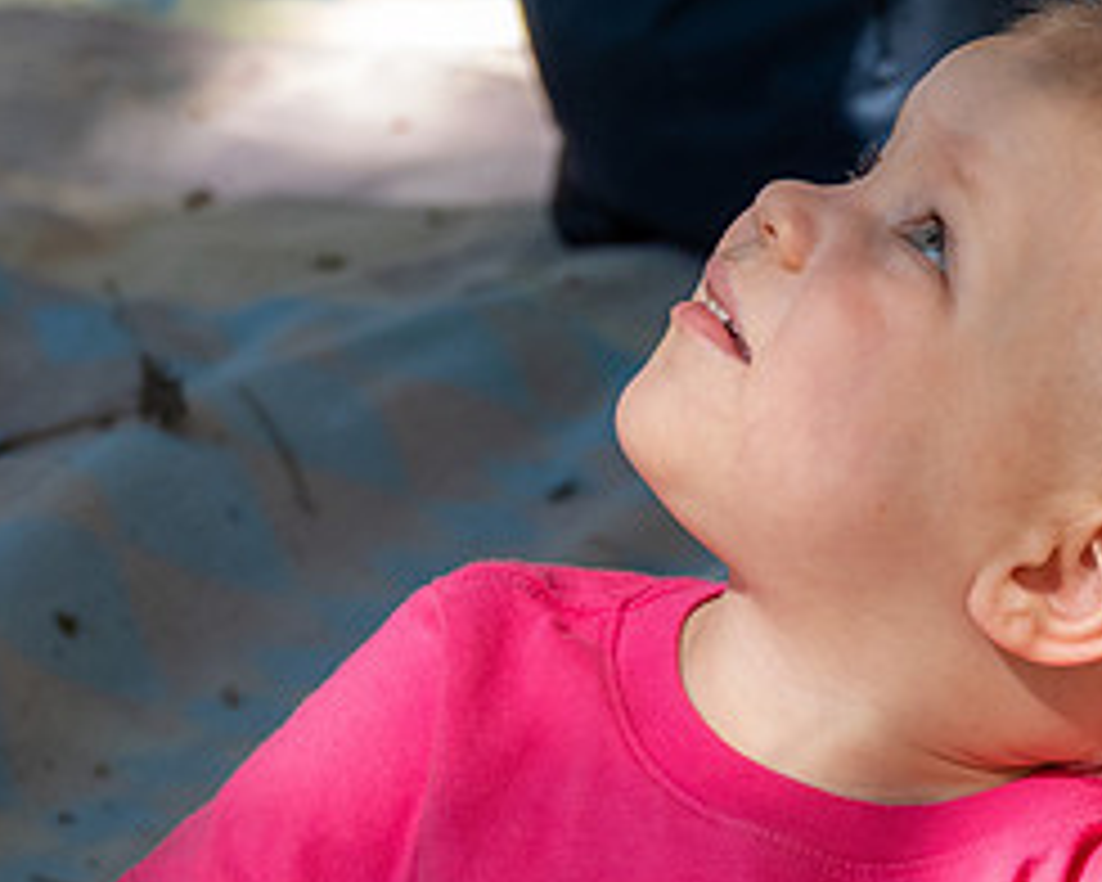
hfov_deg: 5.5
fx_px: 11513
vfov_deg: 4.4
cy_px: 538
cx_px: 931
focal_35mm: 353
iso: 320
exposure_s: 1/500
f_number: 4
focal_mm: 58.29
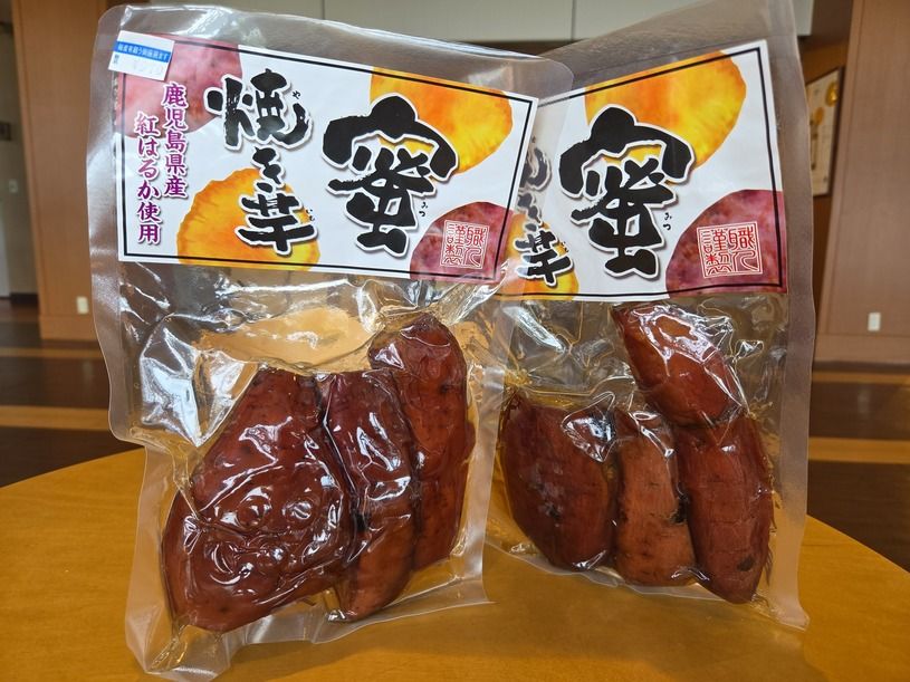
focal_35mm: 23
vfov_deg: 58.9
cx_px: 455
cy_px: 341
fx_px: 605
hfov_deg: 73.9
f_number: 1.8
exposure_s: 1/180
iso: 100
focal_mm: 5.4
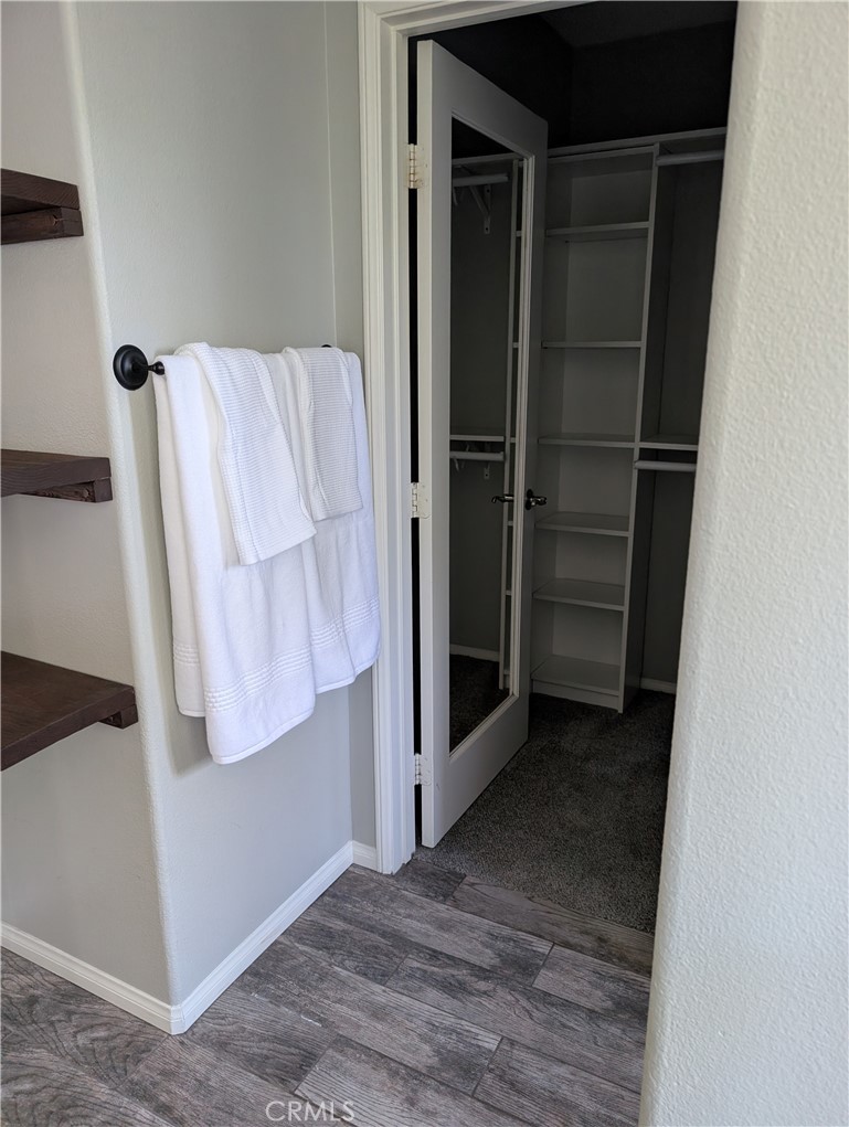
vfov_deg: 71.5
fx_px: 783
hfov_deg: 56.9
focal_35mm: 24
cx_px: 424
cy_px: 564
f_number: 1.68
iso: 791
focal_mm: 6.9
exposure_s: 1/106
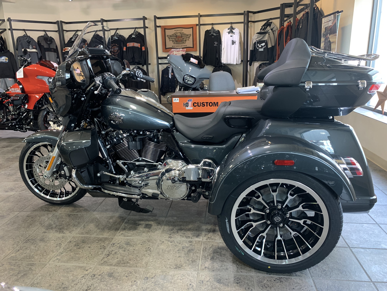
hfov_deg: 67.3
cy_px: 146
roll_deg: +2.8
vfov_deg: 53.1
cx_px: 194
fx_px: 291
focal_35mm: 26
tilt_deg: -16.6
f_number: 1.8
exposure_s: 1/60
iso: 200
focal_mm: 4.25
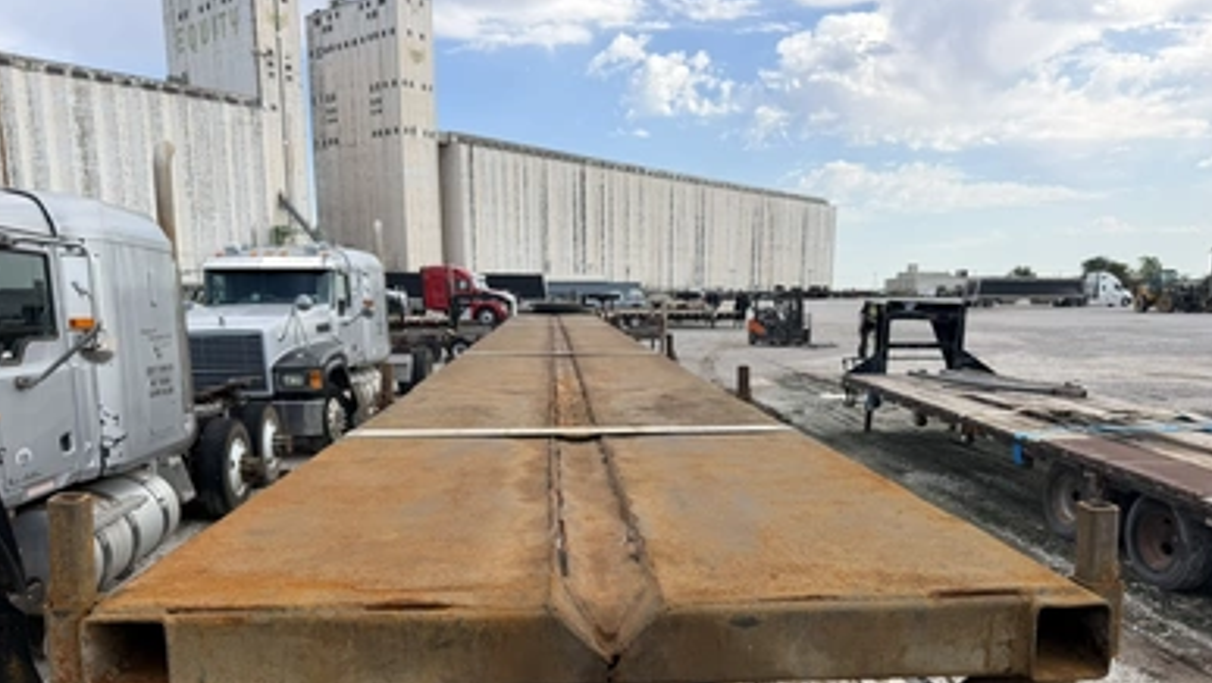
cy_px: 457
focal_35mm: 27
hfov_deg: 69.8
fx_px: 868
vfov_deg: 42.3
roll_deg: +0.5
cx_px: 601
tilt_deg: -10.4
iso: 80
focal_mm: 6.76
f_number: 1.78
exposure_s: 1/2703
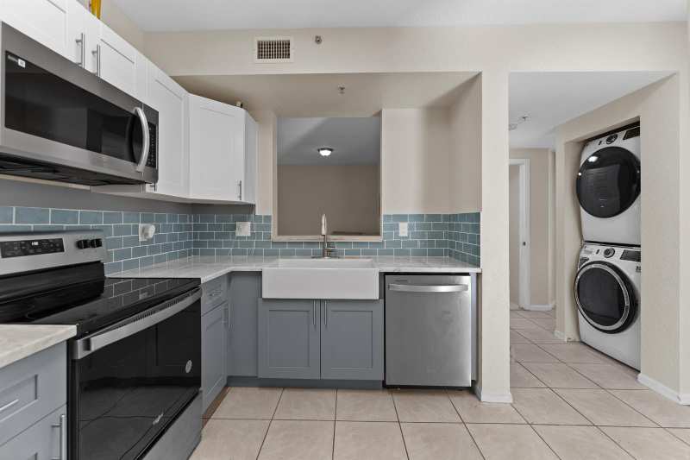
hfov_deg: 104.3
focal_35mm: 14
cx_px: 345
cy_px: 230
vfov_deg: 81.2
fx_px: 268
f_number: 4
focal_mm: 14
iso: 100
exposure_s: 1/8
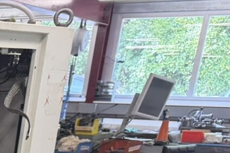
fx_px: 728
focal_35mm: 114
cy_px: 343
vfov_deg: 10.6
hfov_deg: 13.8
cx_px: -291
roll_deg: -0.8
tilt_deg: -18.6
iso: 125
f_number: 1.78
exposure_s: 1/100
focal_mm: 6.76
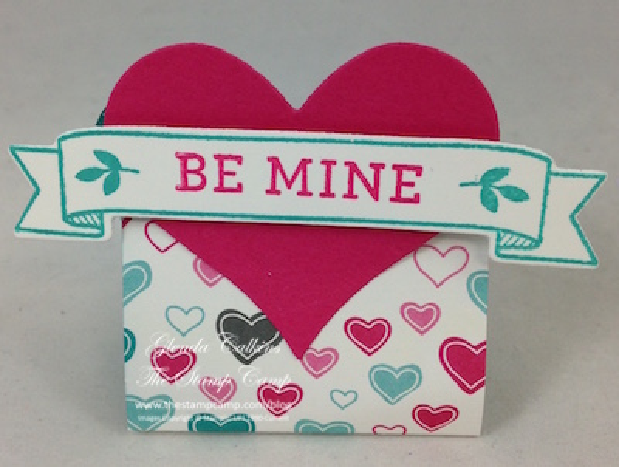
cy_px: 234
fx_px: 592
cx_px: 310
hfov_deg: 55.2
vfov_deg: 43.1
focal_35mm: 33
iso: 50
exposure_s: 1/60
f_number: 2.4
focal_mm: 4.12
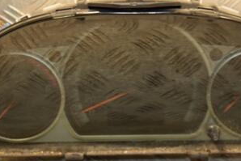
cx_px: 150
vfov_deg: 10.1
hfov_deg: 15.1
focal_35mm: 136
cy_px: 81
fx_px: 911
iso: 800
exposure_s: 1/125
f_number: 4.8
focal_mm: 45
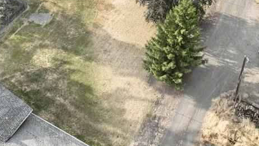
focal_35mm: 58
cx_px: 112
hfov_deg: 35.9
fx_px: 399
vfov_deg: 18.7
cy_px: -63
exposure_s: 1/400
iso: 110
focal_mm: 12.29
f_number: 2.8
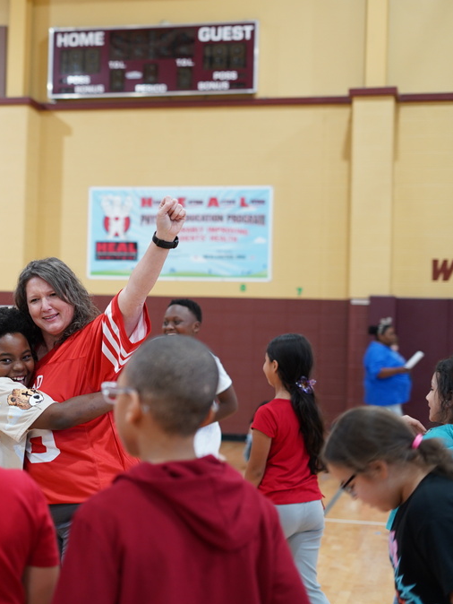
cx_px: 8
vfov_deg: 26.7
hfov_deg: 19.6
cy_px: 304
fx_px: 1273
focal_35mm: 73
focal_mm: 50
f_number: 2.5
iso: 1000
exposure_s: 1/100
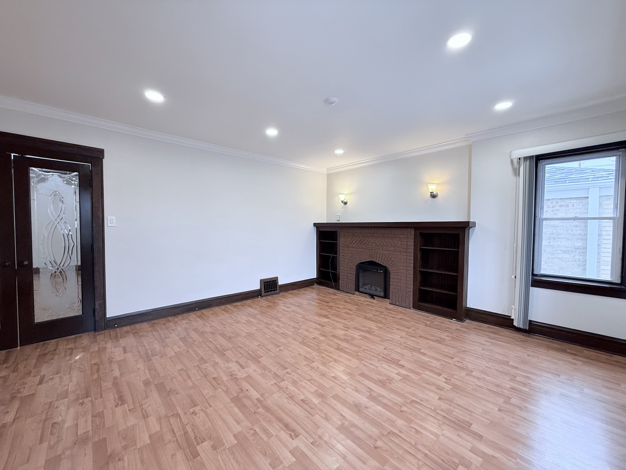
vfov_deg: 85.7
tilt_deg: -1.7
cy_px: 235
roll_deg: -0.6
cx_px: 313
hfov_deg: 102.1
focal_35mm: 14
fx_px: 253
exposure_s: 1/120
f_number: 2.2
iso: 250
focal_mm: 2.22
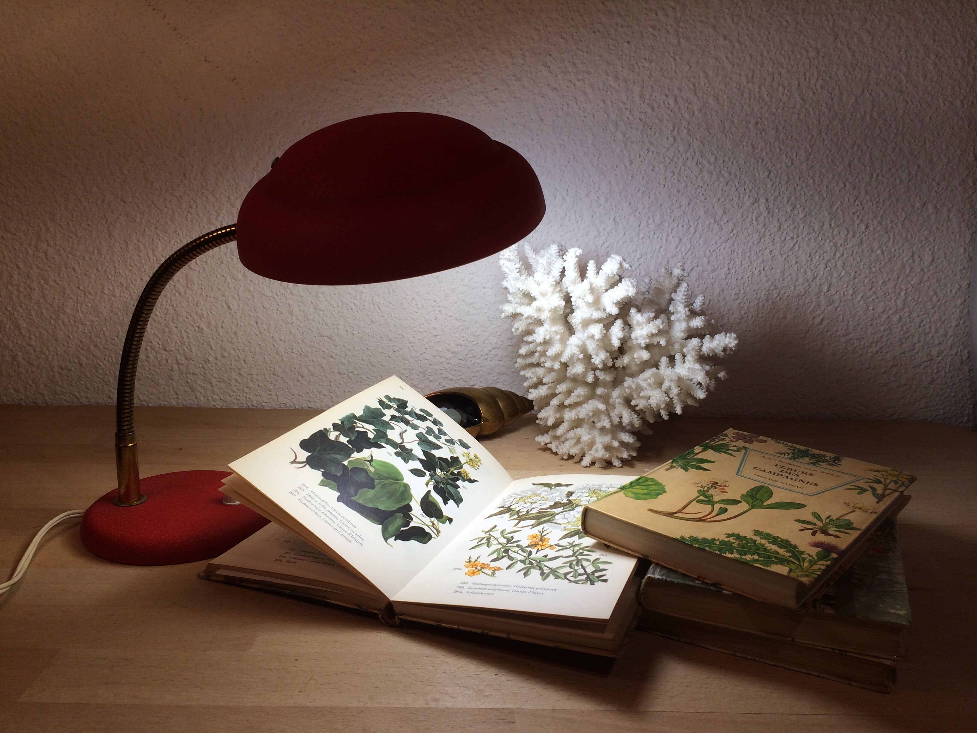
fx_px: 818
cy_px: 366
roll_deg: -1.6
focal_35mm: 29
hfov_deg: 61.7
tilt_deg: -12.2
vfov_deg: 48.2
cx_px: 488
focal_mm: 4.15
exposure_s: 1/204
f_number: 2.2
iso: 32
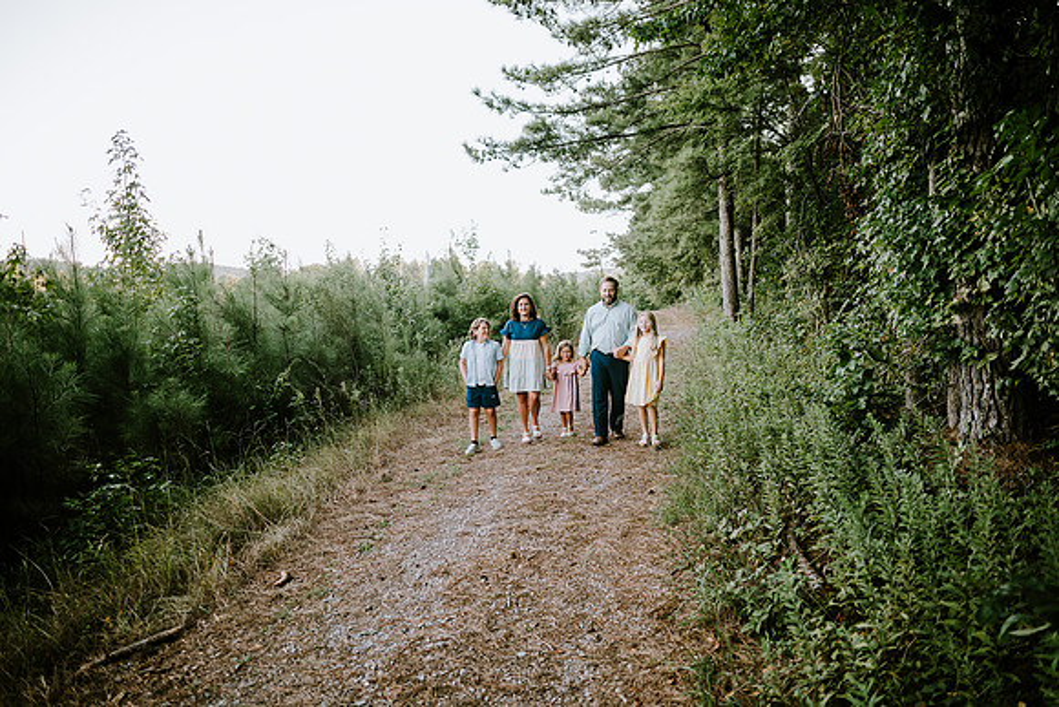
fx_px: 706
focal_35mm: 24
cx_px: 530
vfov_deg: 53.2
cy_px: 354
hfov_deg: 73.7
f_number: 2.2
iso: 320
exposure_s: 1/250
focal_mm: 24
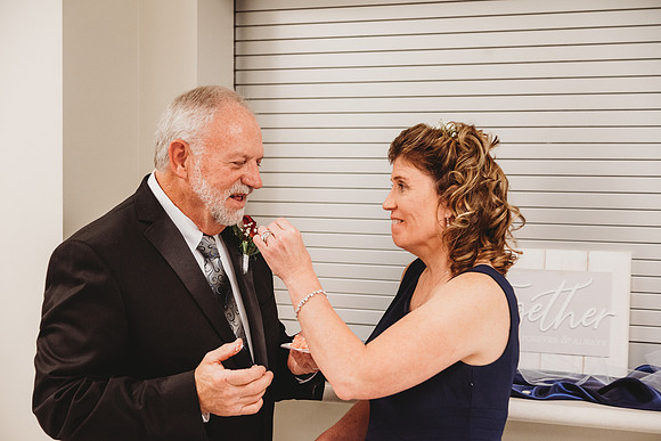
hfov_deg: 34.5
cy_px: 220
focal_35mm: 58
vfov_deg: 23.4
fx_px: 1065
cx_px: 330
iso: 4000
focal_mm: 58
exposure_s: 1/200
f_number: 4
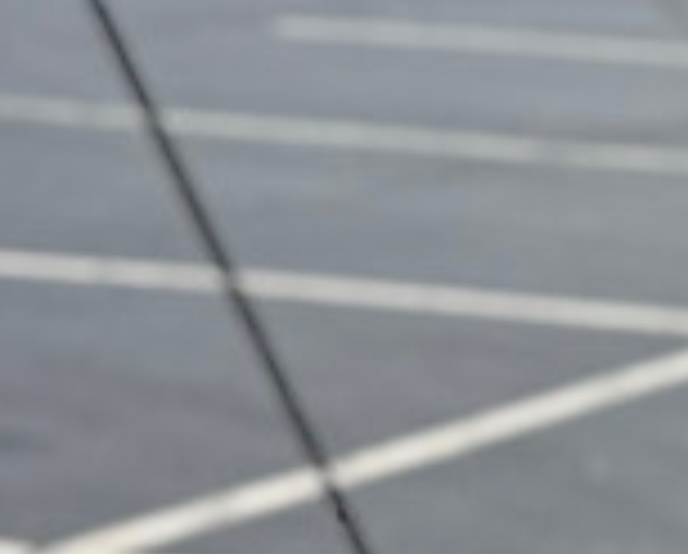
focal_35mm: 163
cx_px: 1693
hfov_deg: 10.2
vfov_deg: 8.0
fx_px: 3325
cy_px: 1730
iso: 80
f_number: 1.78
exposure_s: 1/2801
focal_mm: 6.76
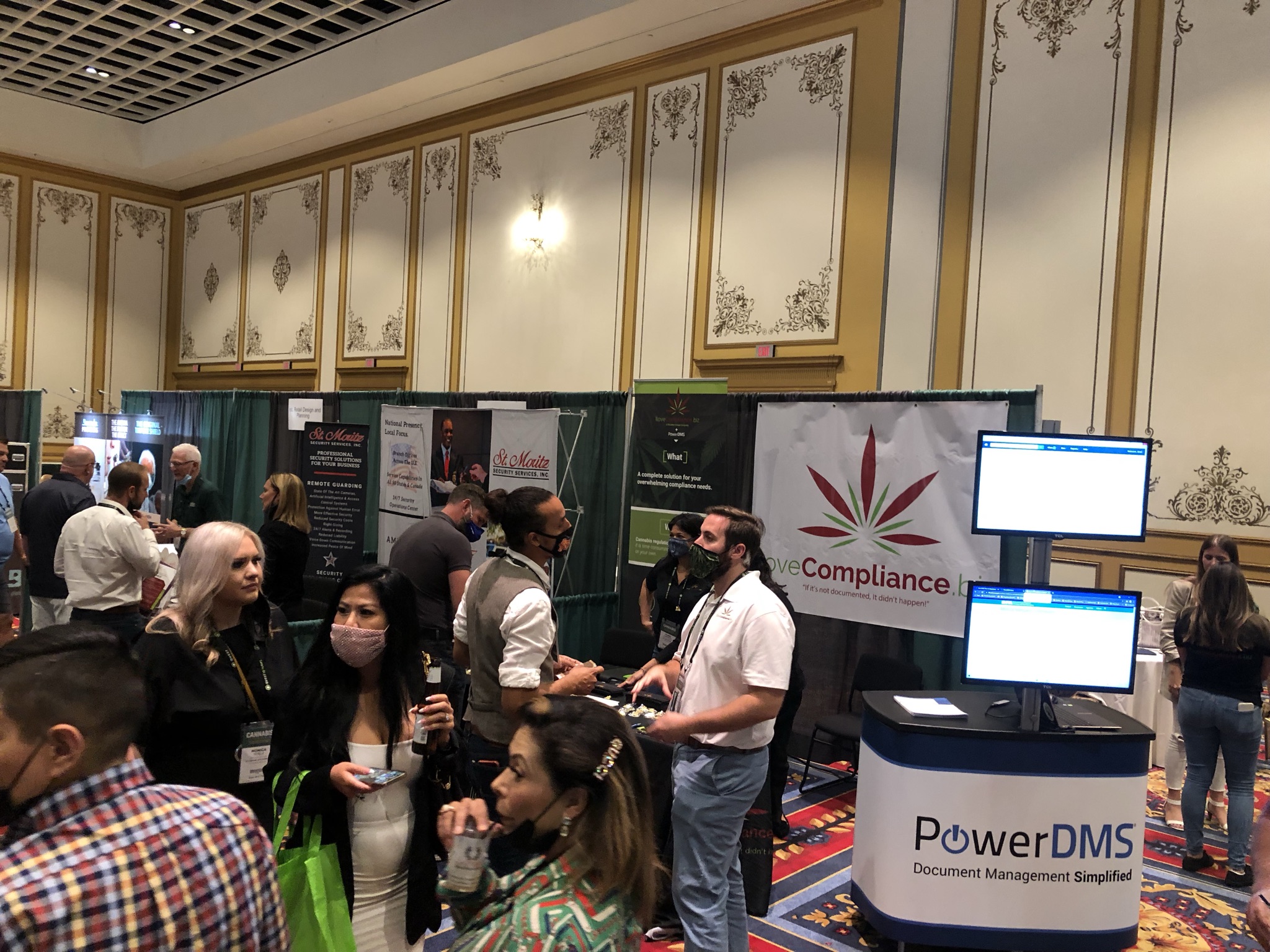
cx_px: 635
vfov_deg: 49.7
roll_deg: -3.2
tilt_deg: -1.3
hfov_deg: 63.4
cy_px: 476
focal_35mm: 28
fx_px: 1027
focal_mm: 3.99
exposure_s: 1/15
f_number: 1.8
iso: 64
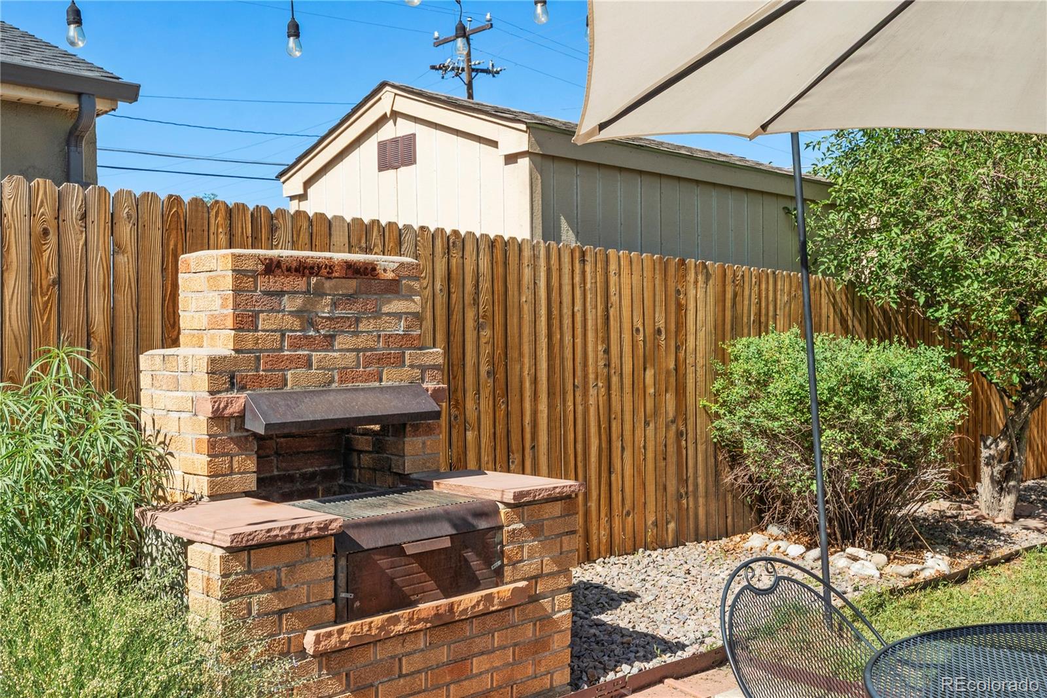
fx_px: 1047
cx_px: 524
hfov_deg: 53.1
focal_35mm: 36
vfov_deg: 36.9
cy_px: 349
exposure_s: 1/500
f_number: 9
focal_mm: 24
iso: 400
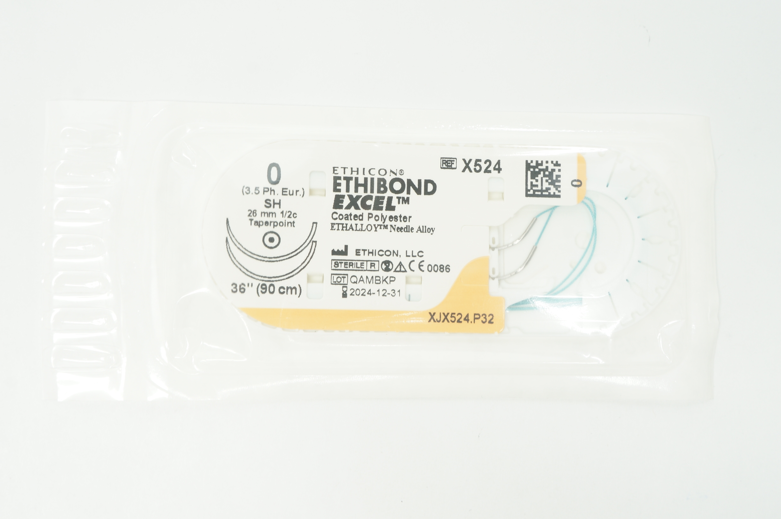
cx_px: 390
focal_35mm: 51
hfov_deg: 38.9
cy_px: 260
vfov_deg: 26.4
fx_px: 1105
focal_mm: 34
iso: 400
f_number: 9
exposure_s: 1/15
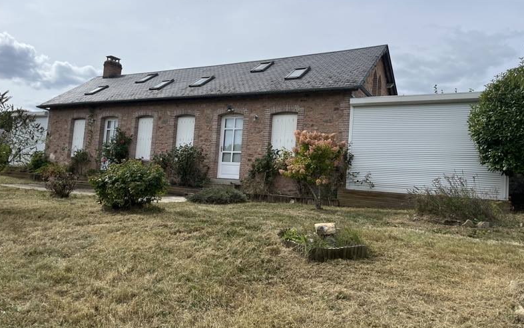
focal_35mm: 28
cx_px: 259
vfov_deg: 44.5
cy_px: 149
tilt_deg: +5.2
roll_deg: -4.9
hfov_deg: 66.5
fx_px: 400
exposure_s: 1/6173
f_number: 1.6
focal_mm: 5.1
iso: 50
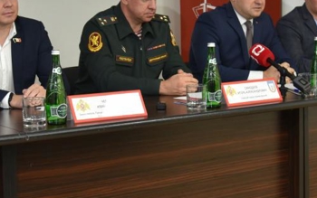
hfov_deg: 24.7
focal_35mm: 83
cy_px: 61
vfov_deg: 15.7
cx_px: 90
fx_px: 717
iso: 900
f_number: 4
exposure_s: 1/60
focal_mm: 38
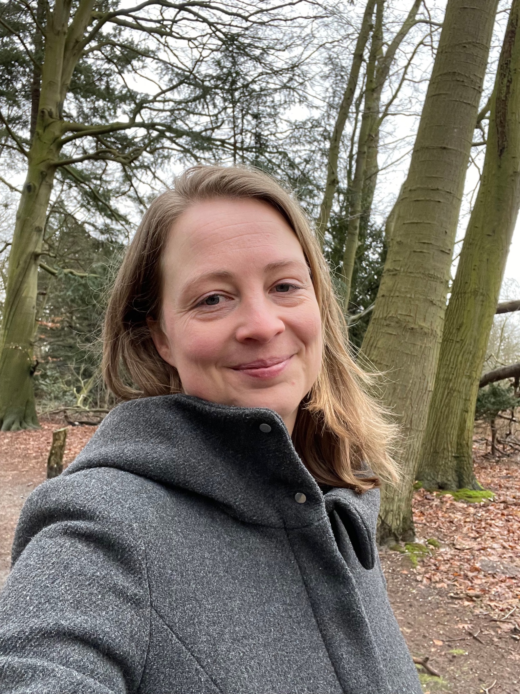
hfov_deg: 46.8
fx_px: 601
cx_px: 260
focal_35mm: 30
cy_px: 347
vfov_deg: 60.0
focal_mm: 2.71
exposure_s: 1/81
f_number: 2.2
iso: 100
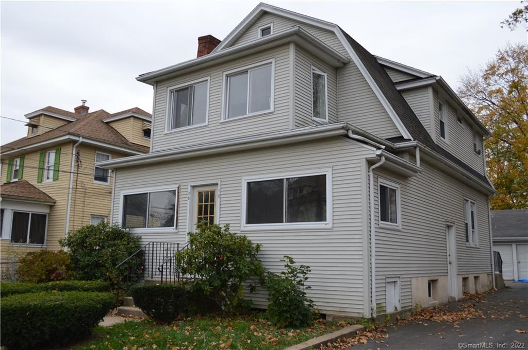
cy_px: 175
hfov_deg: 57.3
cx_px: 264
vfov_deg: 39.9
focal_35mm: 33
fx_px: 483
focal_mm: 22
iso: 100
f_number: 5.6
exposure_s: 1/125
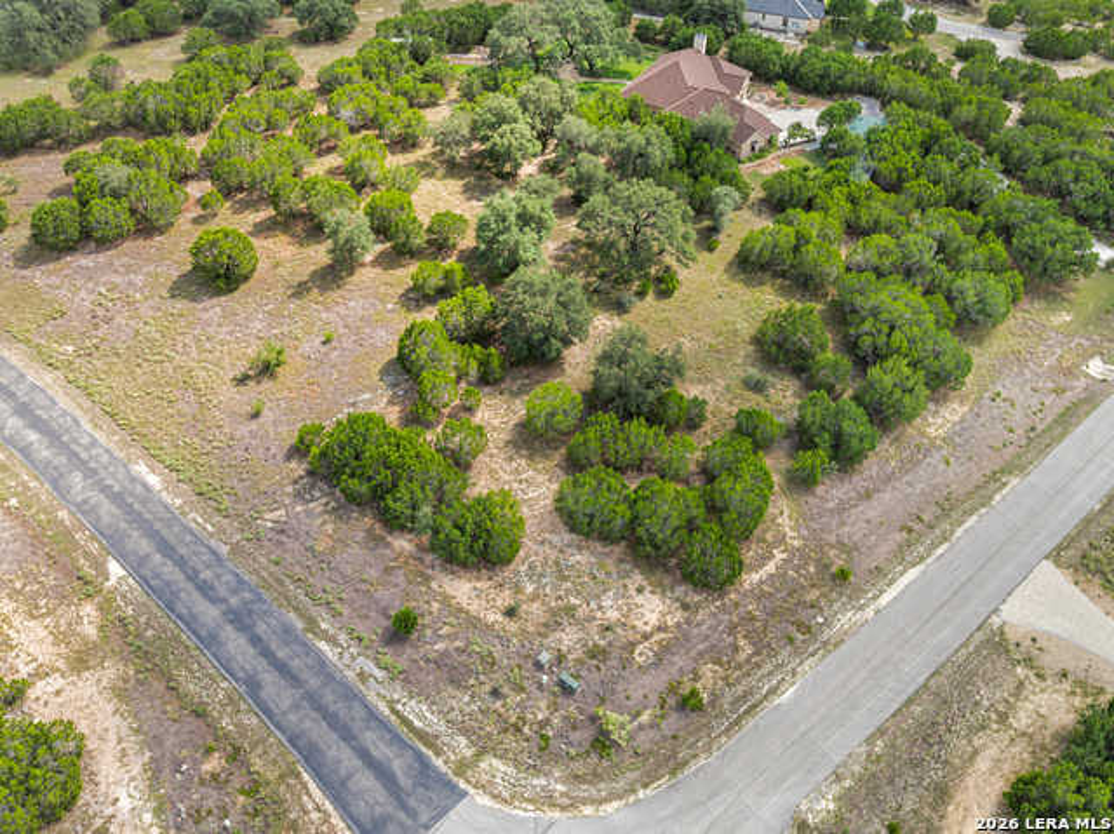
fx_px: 772
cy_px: 417
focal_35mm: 24
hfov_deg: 71.6
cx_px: 557
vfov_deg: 56.8
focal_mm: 12.29
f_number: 2.8
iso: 100
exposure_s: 1/200
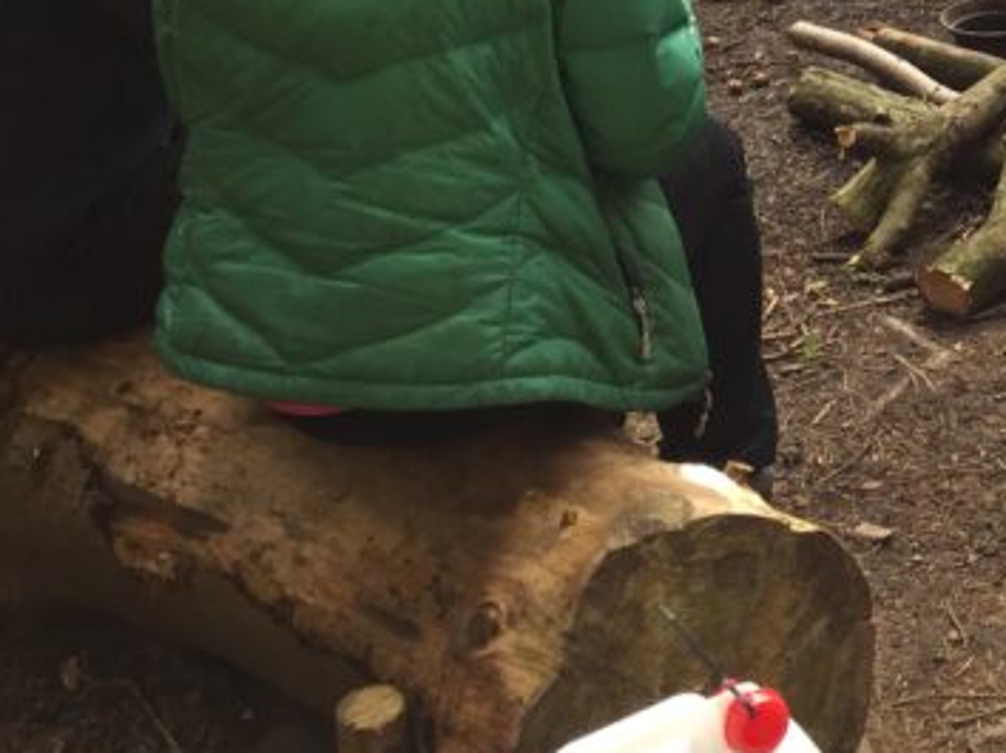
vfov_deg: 16.5
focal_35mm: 84
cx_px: 1341
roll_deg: +1.6
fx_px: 2440
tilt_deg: -12.3
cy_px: -236
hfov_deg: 21.0
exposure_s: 1/138
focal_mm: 4.15
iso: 32
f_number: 2.2
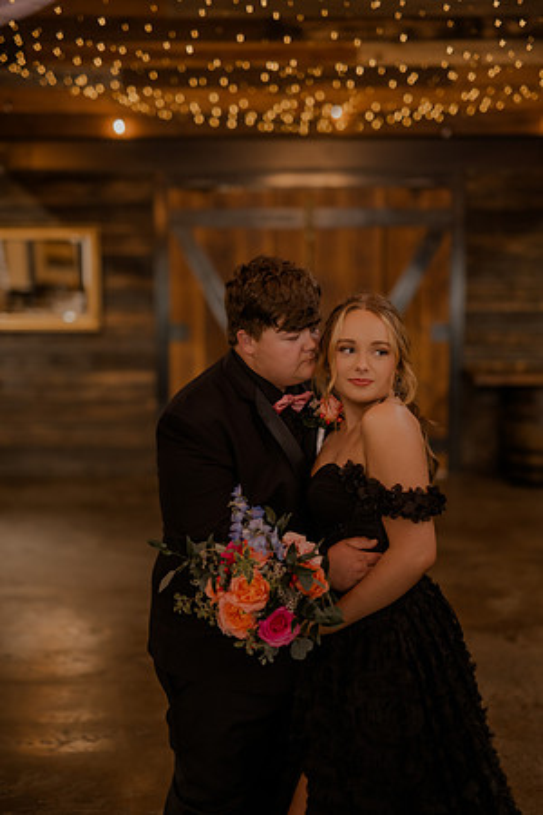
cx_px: 272
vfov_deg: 39.6
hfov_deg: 27.0
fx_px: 1131
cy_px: 408
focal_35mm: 50
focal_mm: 50
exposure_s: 1/160
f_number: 1.4
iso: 800
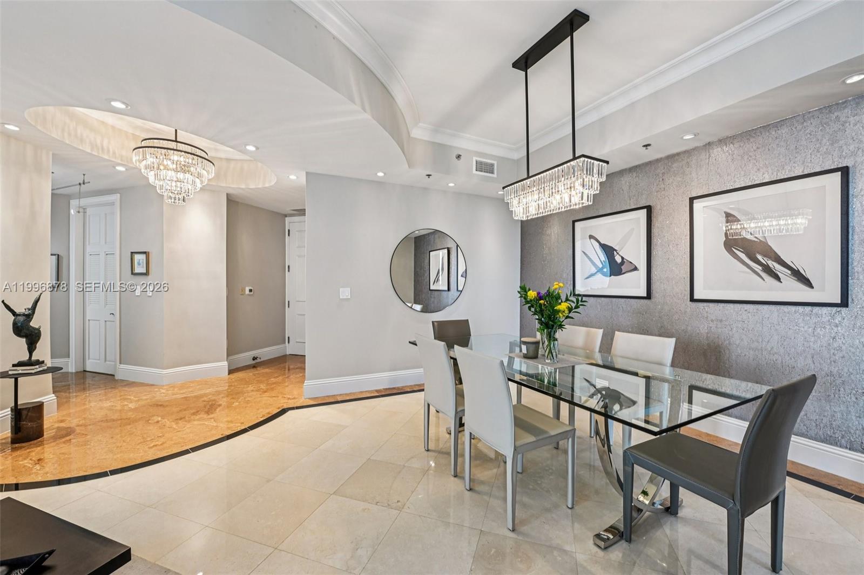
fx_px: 336
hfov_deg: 104.3
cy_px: 288
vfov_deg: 81.2
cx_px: 432
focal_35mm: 14
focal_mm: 14
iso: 250
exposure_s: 1/13
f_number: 8
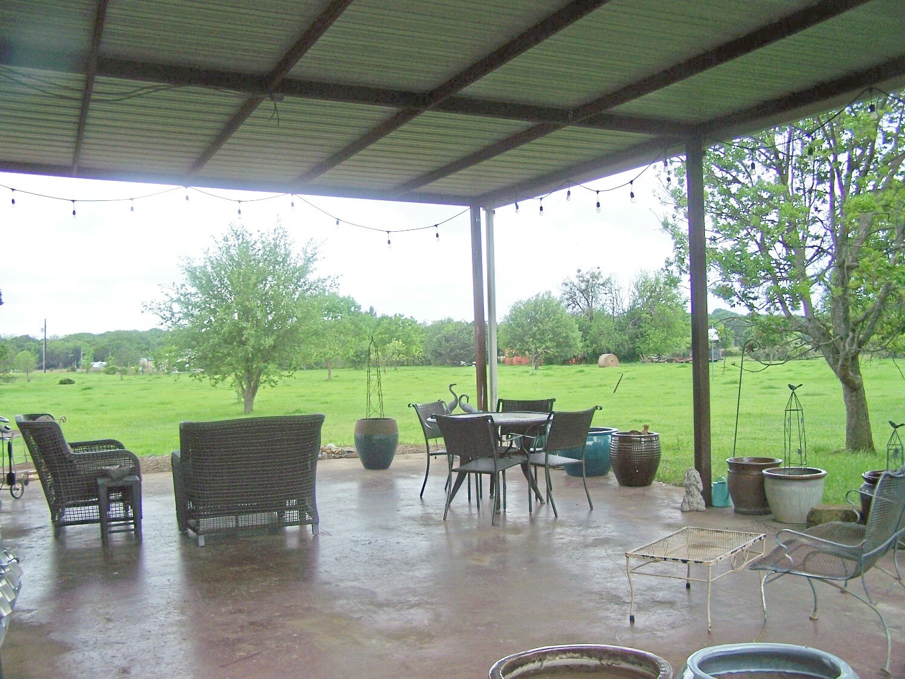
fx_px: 993
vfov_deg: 37.7
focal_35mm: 38
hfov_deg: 49.0
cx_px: 452
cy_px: 340
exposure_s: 1/320
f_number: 2.8
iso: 80
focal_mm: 6.3
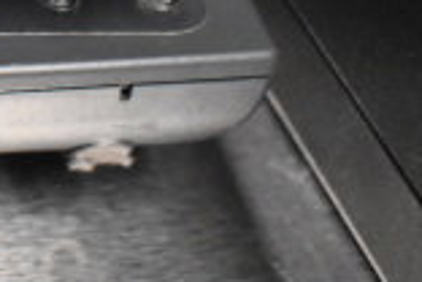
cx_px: -376
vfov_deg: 9.5
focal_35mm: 141
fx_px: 1653
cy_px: -107
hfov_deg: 13.0
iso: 4500
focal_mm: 24
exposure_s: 1/40
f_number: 4
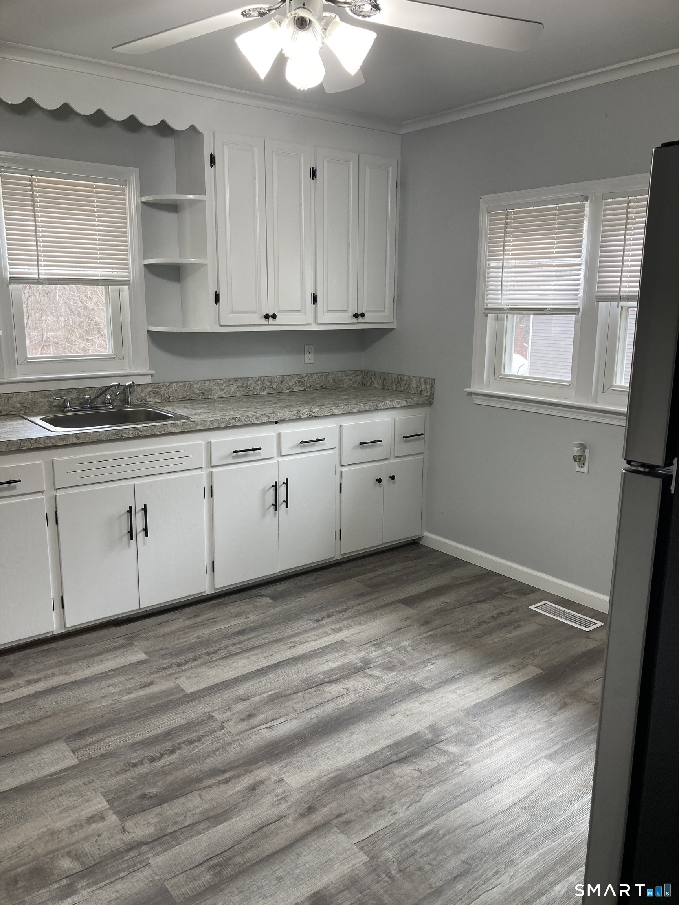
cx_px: 340
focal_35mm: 28
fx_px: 732
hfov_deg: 49.7
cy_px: 452
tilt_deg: -10.1
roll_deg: -0.7
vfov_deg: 63.4
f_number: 1.8
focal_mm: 3.99
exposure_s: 1/60
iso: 40
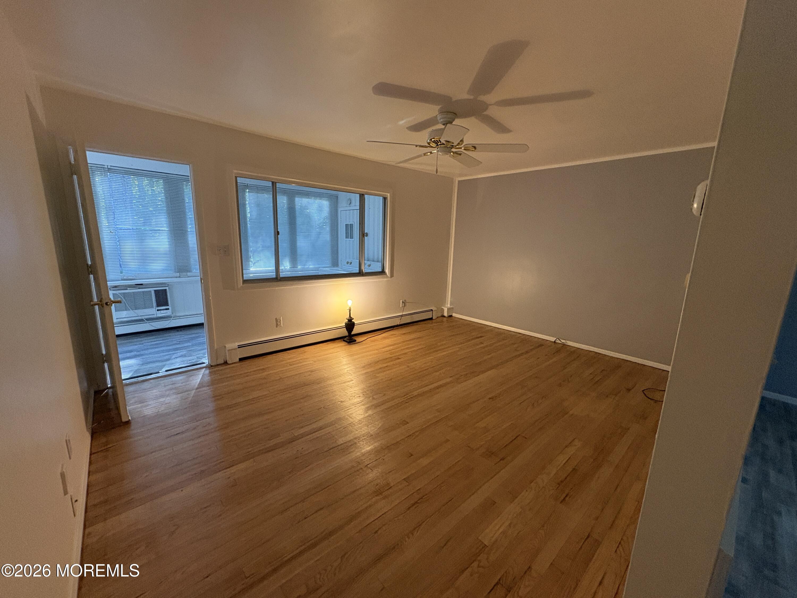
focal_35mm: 14
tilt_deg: -11.8
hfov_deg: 102.1
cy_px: 299
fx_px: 322
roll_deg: -1.7
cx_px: 398
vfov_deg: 85.7
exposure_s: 1/60
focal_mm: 2.22
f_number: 2.2
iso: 320
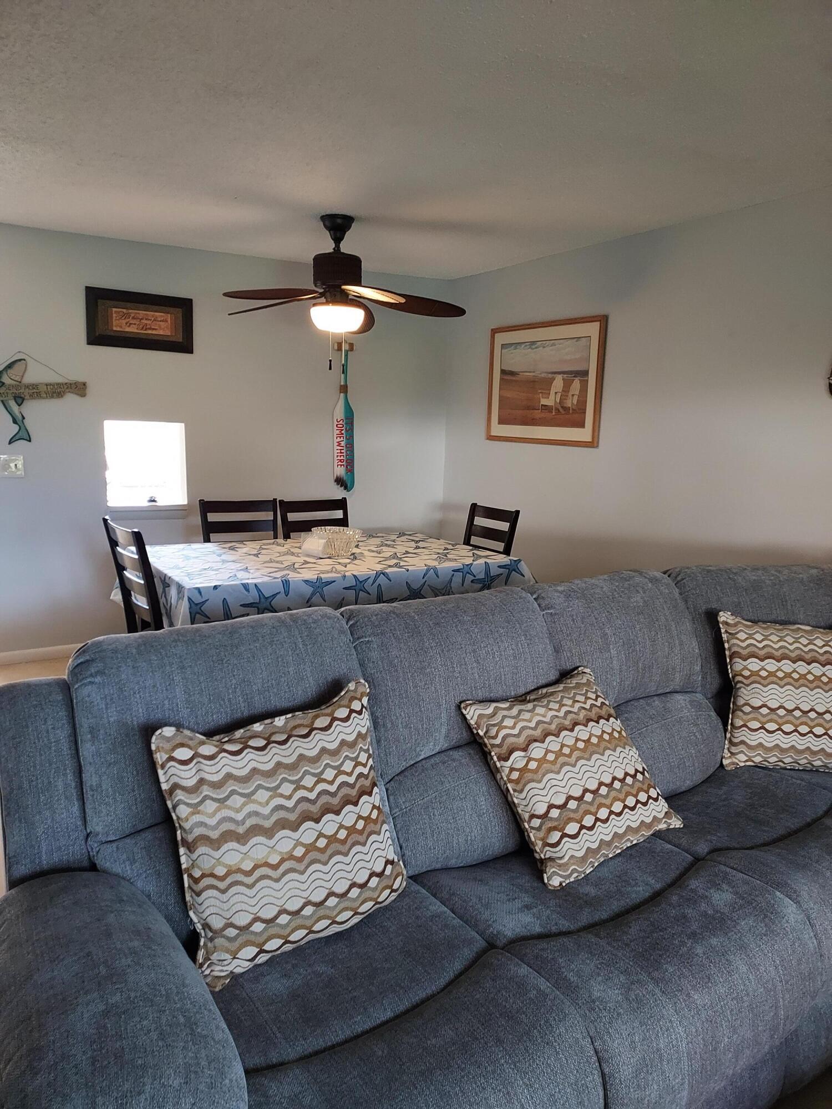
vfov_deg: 71.6
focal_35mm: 24
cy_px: 554
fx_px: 769
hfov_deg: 56.8
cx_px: 416
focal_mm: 4.6
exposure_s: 1/30
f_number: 1.8
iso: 400
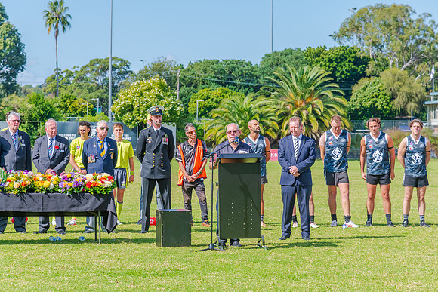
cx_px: 226
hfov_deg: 16.5
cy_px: 141
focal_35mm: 124
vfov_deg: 11.1
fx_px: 1509
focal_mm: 120
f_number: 7.1
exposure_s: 1/1250
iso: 400
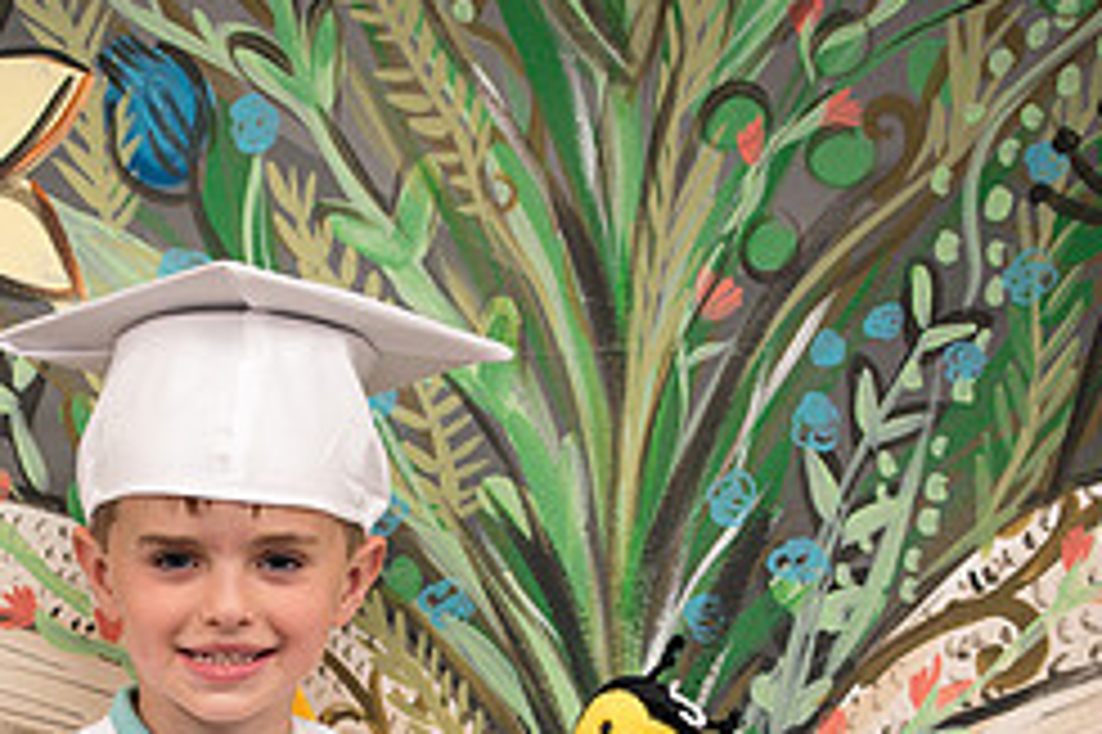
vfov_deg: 6.4
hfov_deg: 9.7
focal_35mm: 212
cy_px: 831
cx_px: 157
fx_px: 6485
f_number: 2.8
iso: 800
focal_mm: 86
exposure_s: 1/200
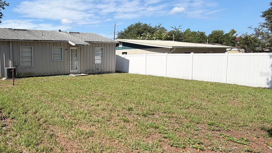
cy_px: 74
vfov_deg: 46.0
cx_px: 63
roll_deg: +0.9
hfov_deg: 68.5
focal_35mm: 25
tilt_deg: -5.1
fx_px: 180
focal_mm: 2.22
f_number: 2.2
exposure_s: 1/770
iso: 20
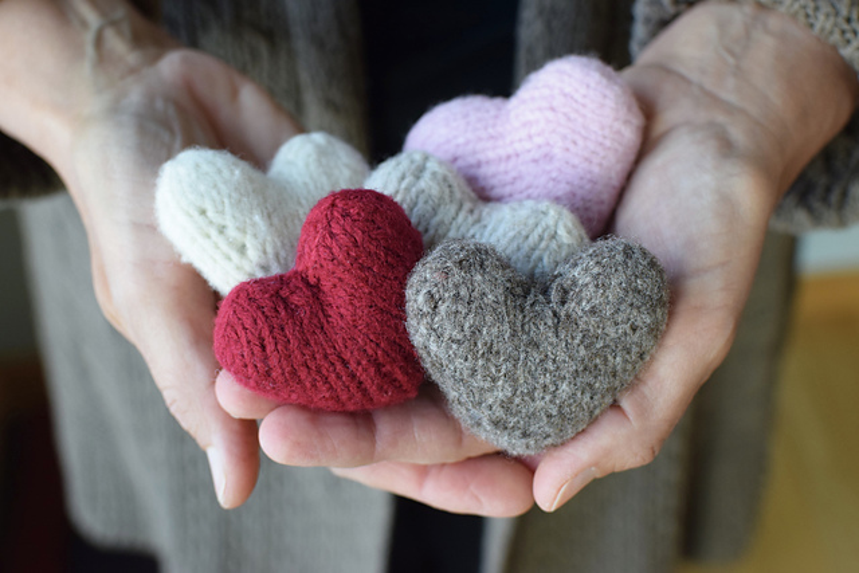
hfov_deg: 37.8
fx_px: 1253
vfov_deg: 25.8
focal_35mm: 52
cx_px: 430
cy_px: 286
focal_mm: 35
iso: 900
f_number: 5
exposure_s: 1/60
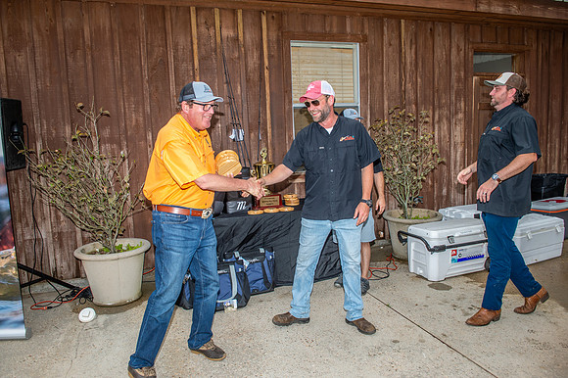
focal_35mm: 27
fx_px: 426
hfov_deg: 67.4
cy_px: 189
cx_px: 284
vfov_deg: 47.9
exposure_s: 1/200
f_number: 6.3
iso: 160
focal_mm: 27
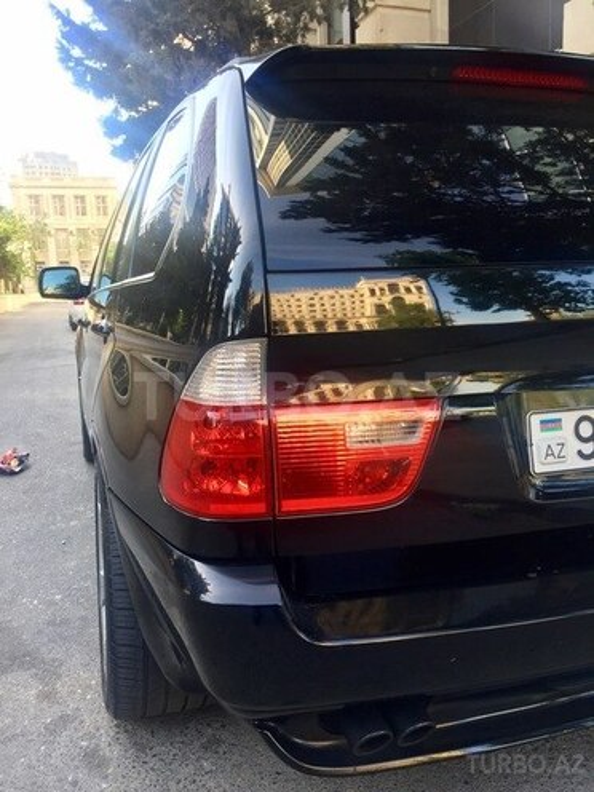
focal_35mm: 29
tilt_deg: -7.1
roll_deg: +1.9
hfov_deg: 48.2
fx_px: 664
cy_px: 396
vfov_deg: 61.7
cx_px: 297
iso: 40
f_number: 2.2
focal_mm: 4.15
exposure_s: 1/100
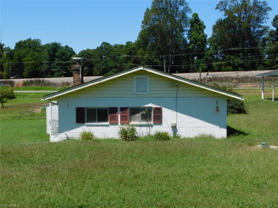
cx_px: 139
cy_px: 104
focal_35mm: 45
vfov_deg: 32.2
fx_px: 361
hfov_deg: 42.1
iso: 125
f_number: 3.7
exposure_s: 1/1000
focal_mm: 8
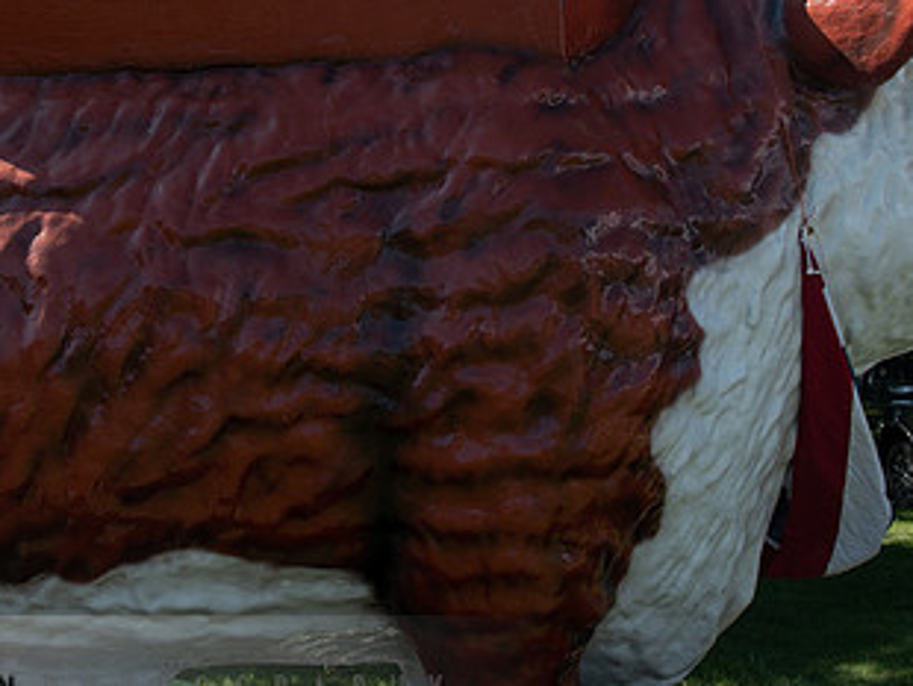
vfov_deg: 20.6
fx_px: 1848
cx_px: 326
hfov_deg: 27.6
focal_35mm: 70
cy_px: 77
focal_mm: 31
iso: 200
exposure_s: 1/200
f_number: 5.6
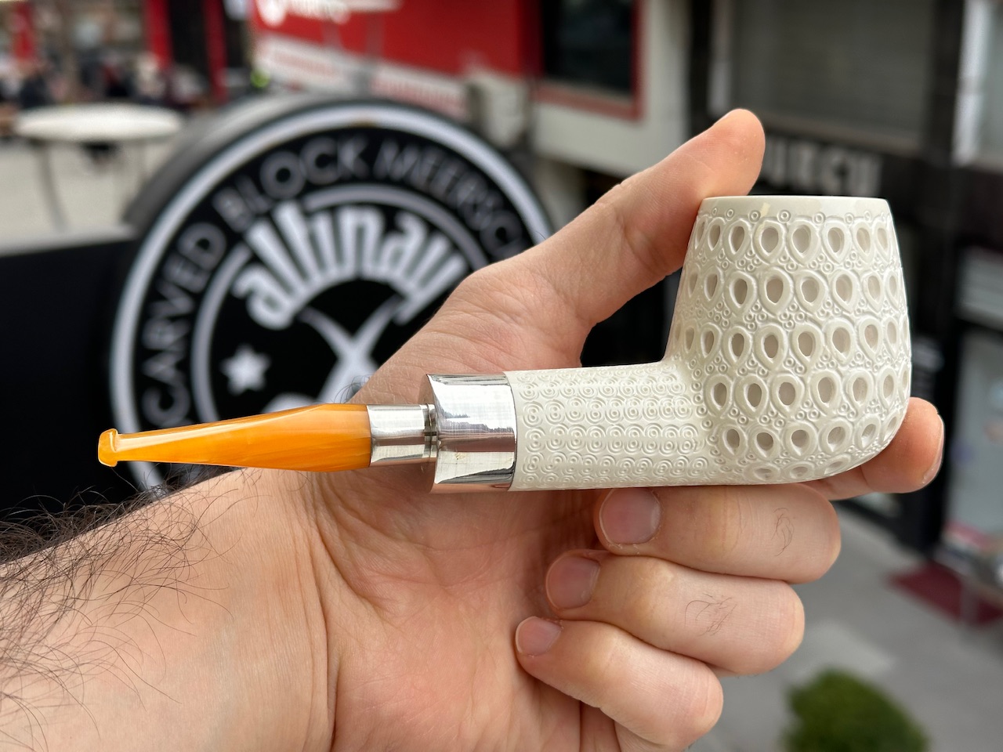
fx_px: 1391
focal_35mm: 48
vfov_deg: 30.3
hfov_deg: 39.7
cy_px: 376
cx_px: 502
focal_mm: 6.86
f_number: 1.78
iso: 64
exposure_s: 1/383
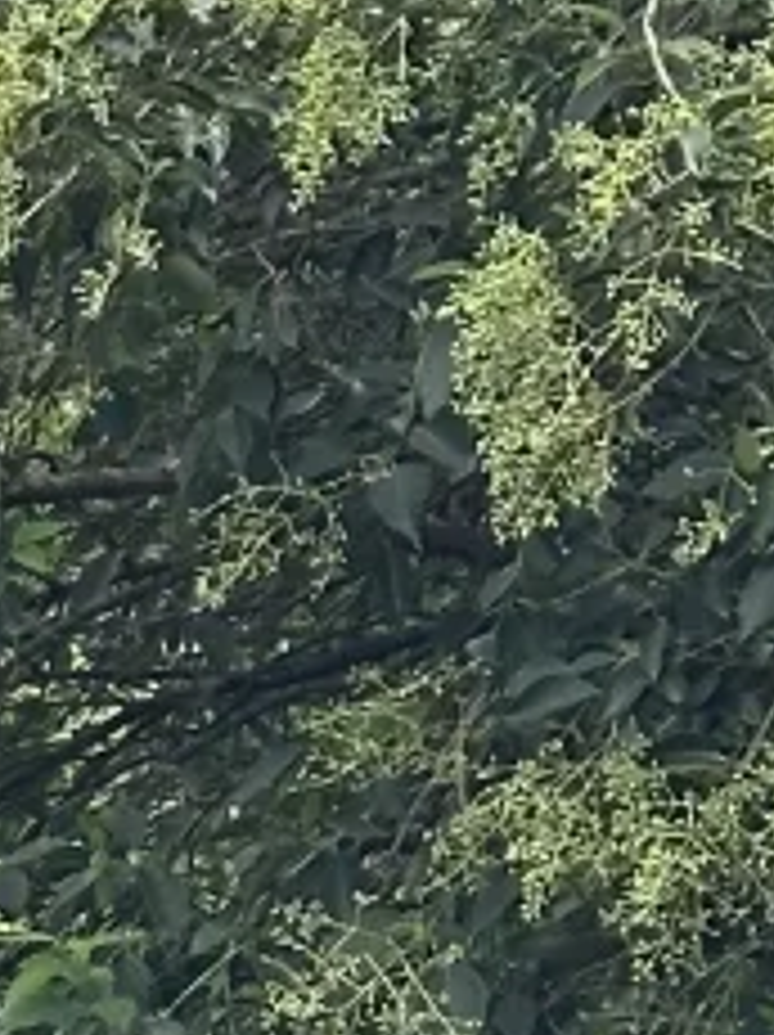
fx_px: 8990
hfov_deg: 4.7
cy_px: 1966
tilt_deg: -2.1
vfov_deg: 6.4
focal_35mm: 301
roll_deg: -1.9
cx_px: -1368
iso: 64
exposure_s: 1/555
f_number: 1.78
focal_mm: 6.86
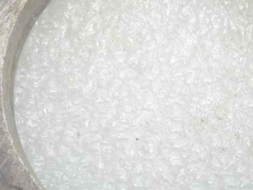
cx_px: 200
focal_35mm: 94
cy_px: 128
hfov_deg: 20.6
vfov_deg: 15.7
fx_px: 687
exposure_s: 1/10
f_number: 3.3
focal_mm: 4.1
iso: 80
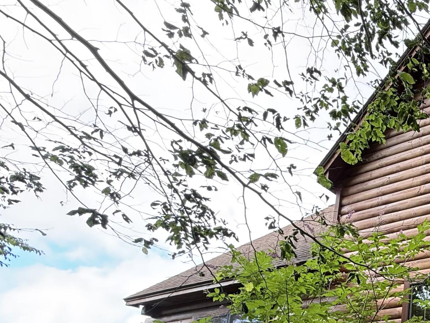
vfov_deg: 35.9
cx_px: 513
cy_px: 336
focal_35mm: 35
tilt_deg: +15.7
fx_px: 435
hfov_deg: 38.9
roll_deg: -0.5
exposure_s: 1/99
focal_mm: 2.22
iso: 64
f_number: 2.2
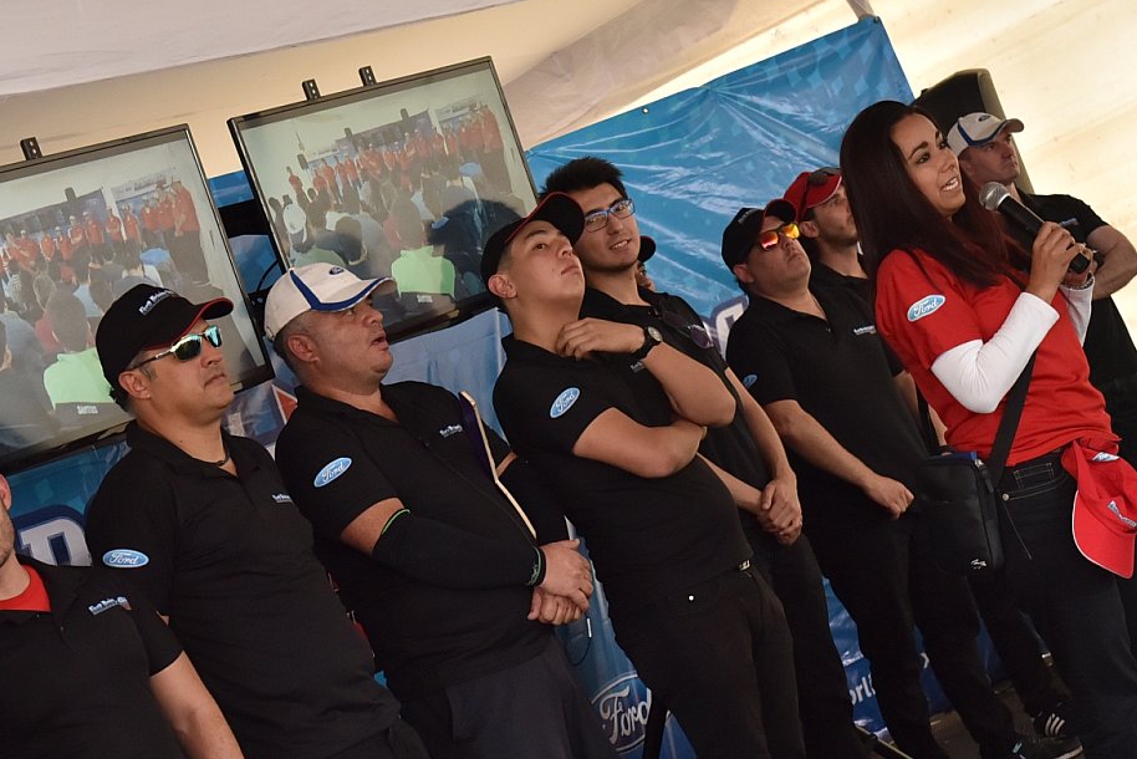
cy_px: 587
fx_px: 2875
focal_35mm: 91
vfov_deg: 15.0
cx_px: 598
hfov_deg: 22.4
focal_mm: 52
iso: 1250
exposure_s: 1/200
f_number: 4.5
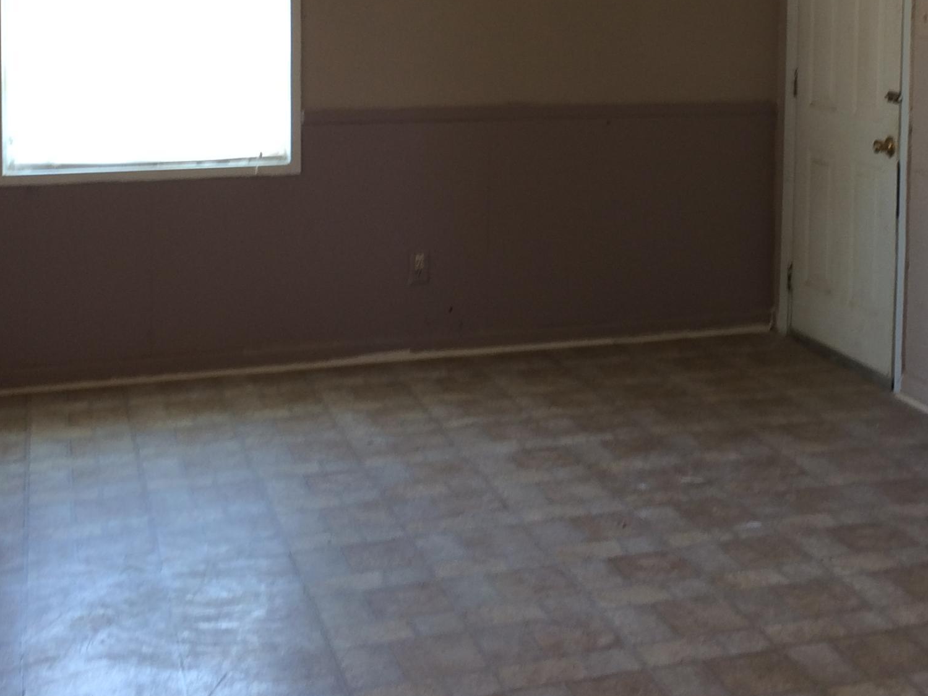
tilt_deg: -2.2
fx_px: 1555
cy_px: 35
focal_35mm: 58
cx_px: 649
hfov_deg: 32.8
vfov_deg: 24.3
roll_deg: -1.0
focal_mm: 4.15
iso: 32
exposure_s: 1/40
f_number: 2.2
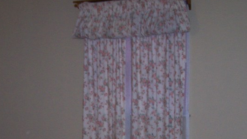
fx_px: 524
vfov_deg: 14.9
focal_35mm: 80
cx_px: 108
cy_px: 136
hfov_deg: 26.5
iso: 140
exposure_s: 1/60
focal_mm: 6.3
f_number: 2.8
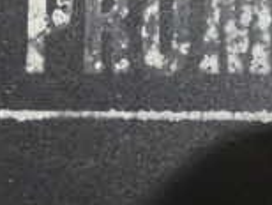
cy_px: -99
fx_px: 2510
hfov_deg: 6.2
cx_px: 101
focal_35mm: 319
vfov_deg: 4.6
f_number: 4.3
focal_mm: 14.62
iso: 6400
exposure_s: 1/160
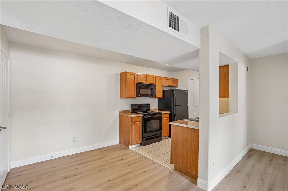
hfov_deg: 96.8
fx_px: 128
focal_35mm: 16
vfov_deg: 73.7
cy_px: 96
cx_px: 144
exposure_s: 1/15
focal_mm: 16
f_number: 8
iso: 800
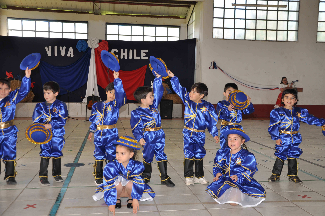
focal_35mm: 38
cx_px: 162
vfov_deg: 35.4
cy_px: 108
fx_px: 338
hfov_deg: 51.3
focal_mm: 25
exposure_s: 1/125
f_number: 4
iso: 400
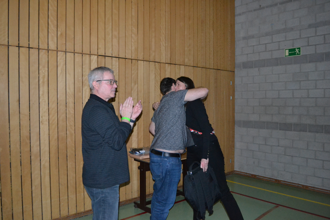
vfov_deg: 43.6
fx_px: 275
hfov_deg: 61.9
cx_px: 165
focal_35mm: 30
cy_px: 110
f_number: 3.8
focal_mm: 20
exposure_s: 1/60
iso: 3200
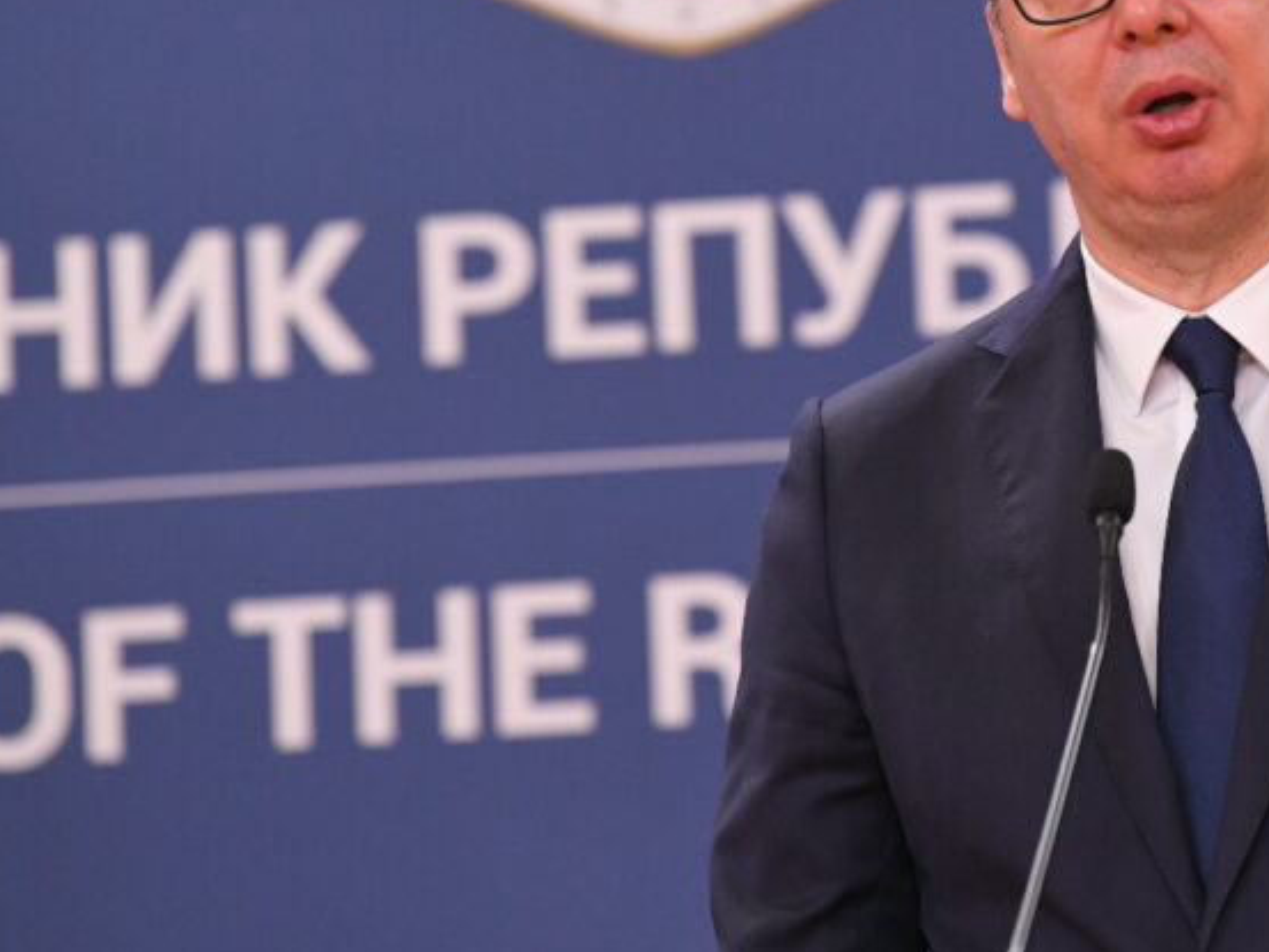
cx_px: 1007
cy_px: 208
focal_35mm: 356
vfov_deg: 4.2
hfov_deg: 5.6
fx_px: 13054
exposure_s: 1/400
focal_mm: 200
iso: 3200
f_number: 4
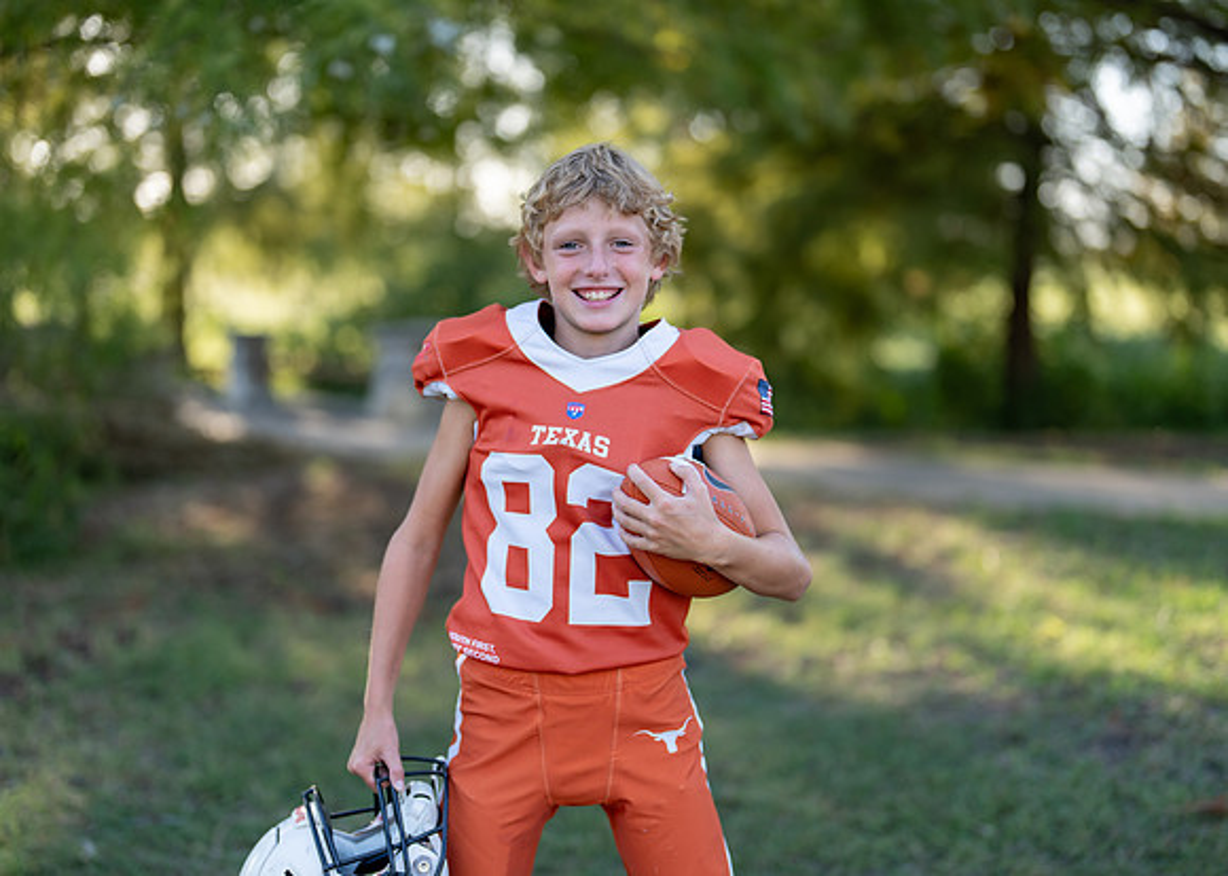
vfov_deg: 27.0
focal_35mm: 52
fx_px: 1827
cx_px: 614
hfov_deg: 37.2
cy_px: 438
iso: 100
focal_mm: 50
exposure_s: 1/1250
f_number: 1.2
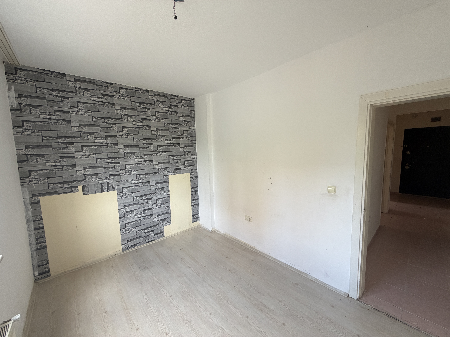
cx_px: 225
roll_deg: +1.6
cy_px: 168
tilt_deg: -5.7
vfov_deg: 85.7
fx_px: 182
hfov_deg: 102.1
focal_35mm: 14
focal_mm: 2.22
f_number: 2.2
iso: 125
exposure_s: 1/121
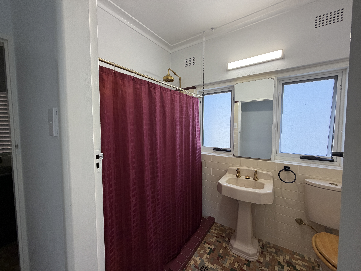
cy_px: 136
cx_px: 180
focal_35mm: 14
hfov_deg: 102.1
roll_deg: +0.1
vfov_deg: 85.7
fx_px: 146
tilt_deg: -3.0
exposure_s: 1/121
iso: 160
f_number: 2.2
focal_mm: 2.22
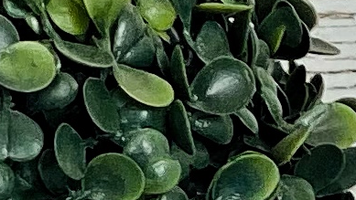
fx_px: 5542
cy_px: 602
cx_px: 949
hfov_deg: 3.6
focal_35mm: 587
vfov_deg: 2.1
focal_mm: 6
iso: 20
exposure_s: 1/112
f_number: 2
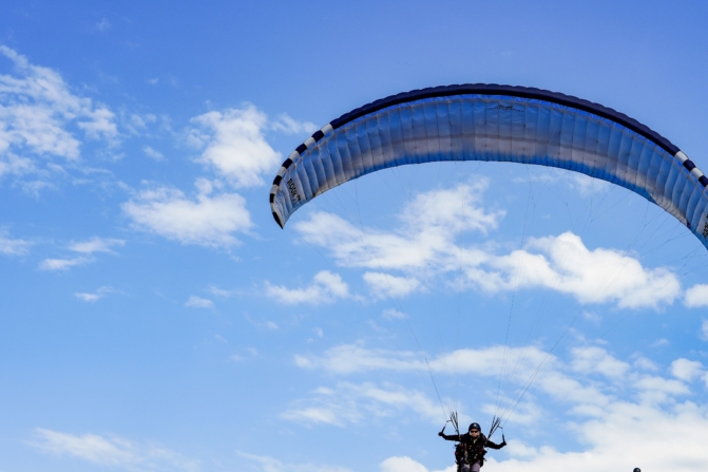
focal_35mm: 66
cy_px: 266
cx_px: 422
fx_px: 1298
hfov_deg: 30.4
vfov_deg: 20.6
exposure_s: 1/1000
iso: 100
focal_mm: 43
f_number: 5
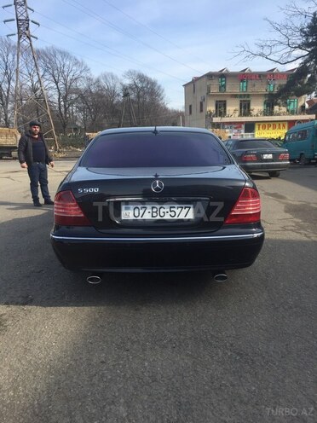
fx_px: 354
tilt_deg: -11.7
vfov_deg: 61.7
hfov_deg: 48.2
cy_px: 212
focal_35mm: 29
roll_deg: +2.1
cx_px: 158
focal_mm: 4.15
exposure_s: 1/1099
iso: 32
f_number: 2.2
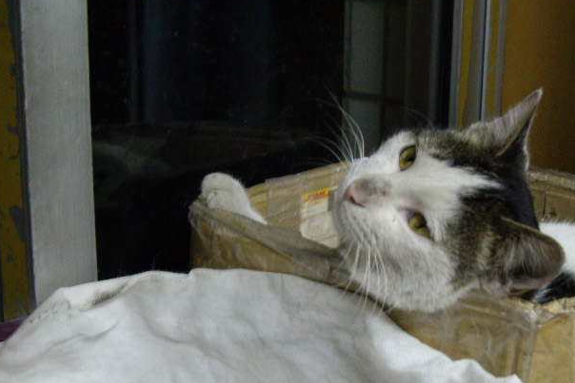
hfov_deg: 29.9
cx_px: 385
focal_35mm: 67
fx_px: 1070
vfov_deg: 20.2
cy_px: 278
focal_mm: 7.9
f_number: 2.8
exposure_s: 1/20
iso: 400
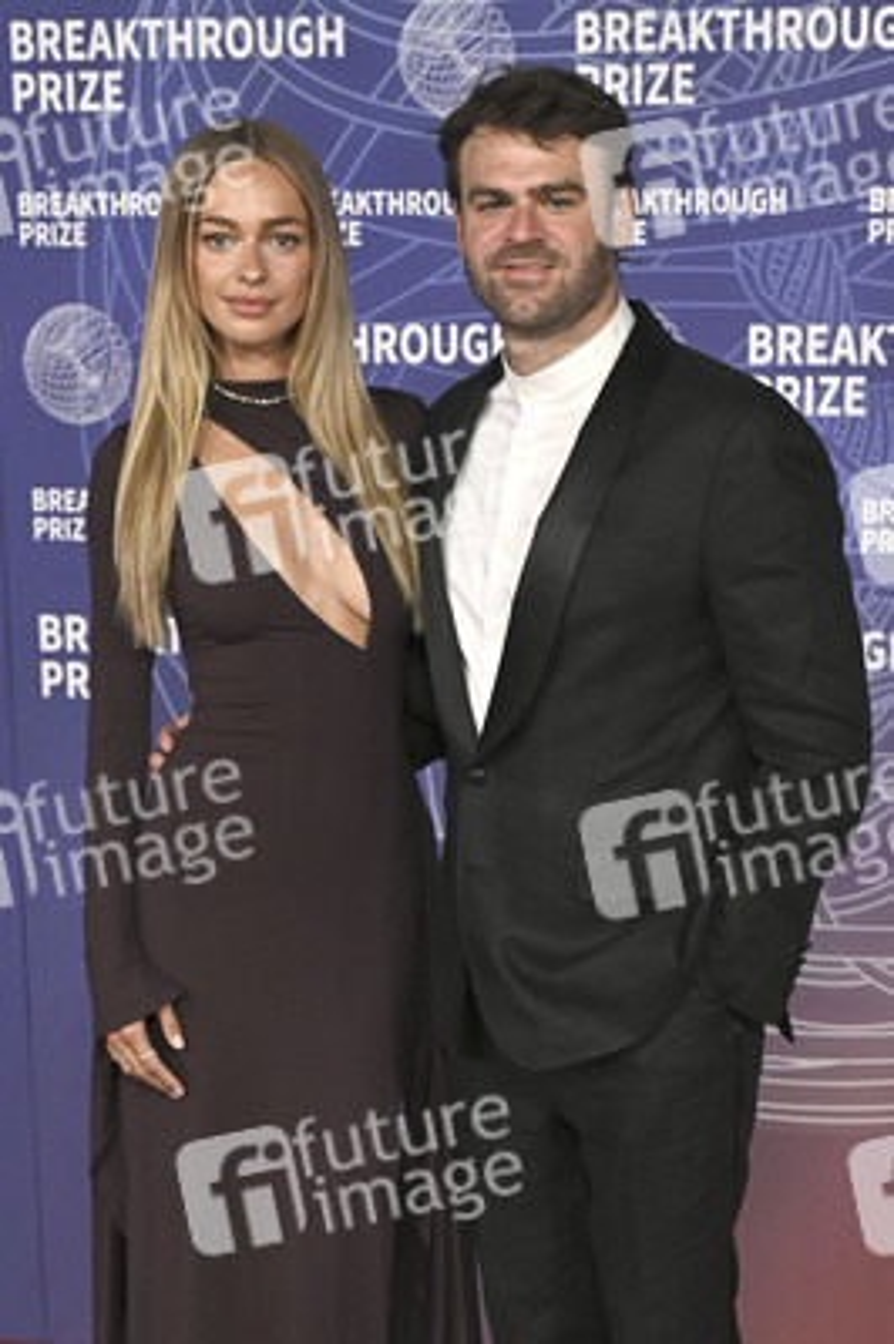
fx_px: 1716
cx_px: 447
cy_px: 672
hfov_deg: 29.2
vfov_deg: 42.8
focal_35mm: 46
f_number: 4.5
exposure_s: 1/320
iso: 2000
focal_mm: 46
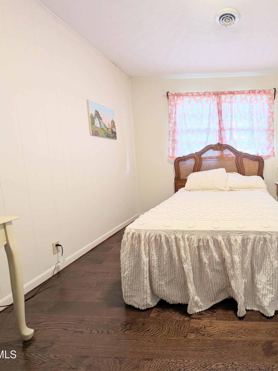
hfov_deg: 71.2
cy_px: 186
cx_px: 218
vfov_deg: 94.5
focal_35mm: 16
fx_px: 171
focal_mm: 2.23
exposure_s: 1/30
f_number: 1.95
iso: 45
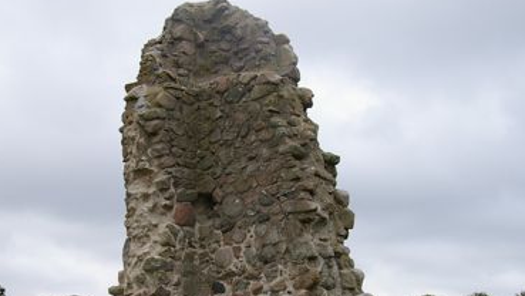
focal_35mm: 64
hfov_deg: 32.7
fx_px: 891
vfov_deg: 18.4
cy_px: 296
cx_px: 209
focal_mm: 20
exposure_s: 1/60
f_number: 8
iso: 200
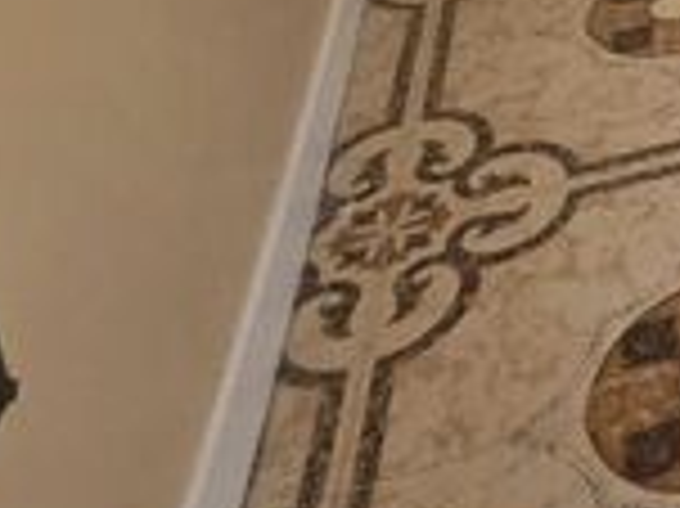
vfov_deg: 19.3
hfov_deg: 24.0
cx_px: 1112
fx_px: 1080
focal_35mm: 55
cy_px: -432
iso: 160
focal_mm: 2.2
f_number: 2.2
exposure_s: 1/60
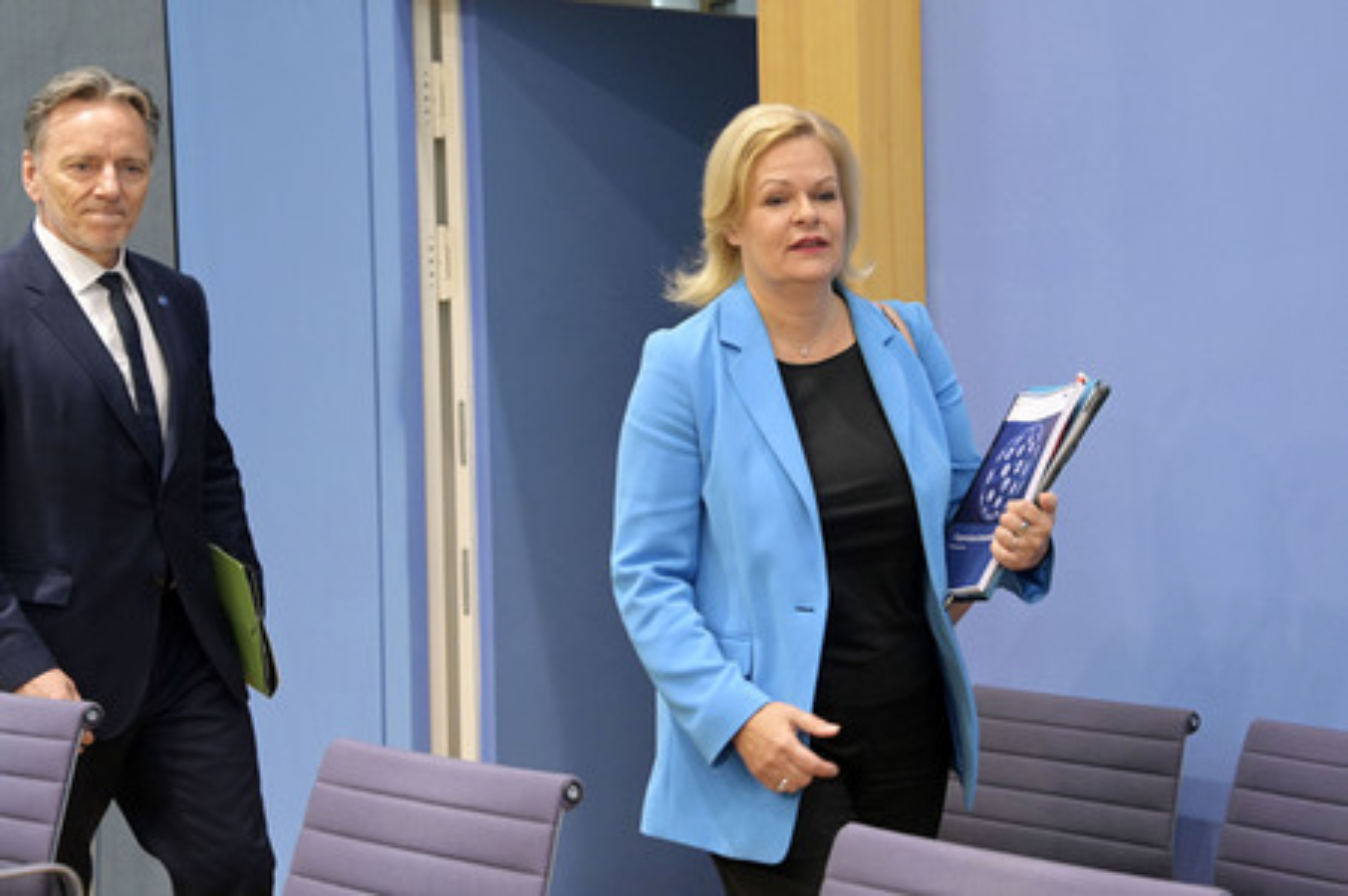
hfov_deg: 32.4
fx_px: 2320
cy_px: 448
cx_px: 674
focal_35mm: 62
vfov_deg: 21.9
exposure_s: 1/320
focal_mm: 62
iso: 5000
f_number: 5.6
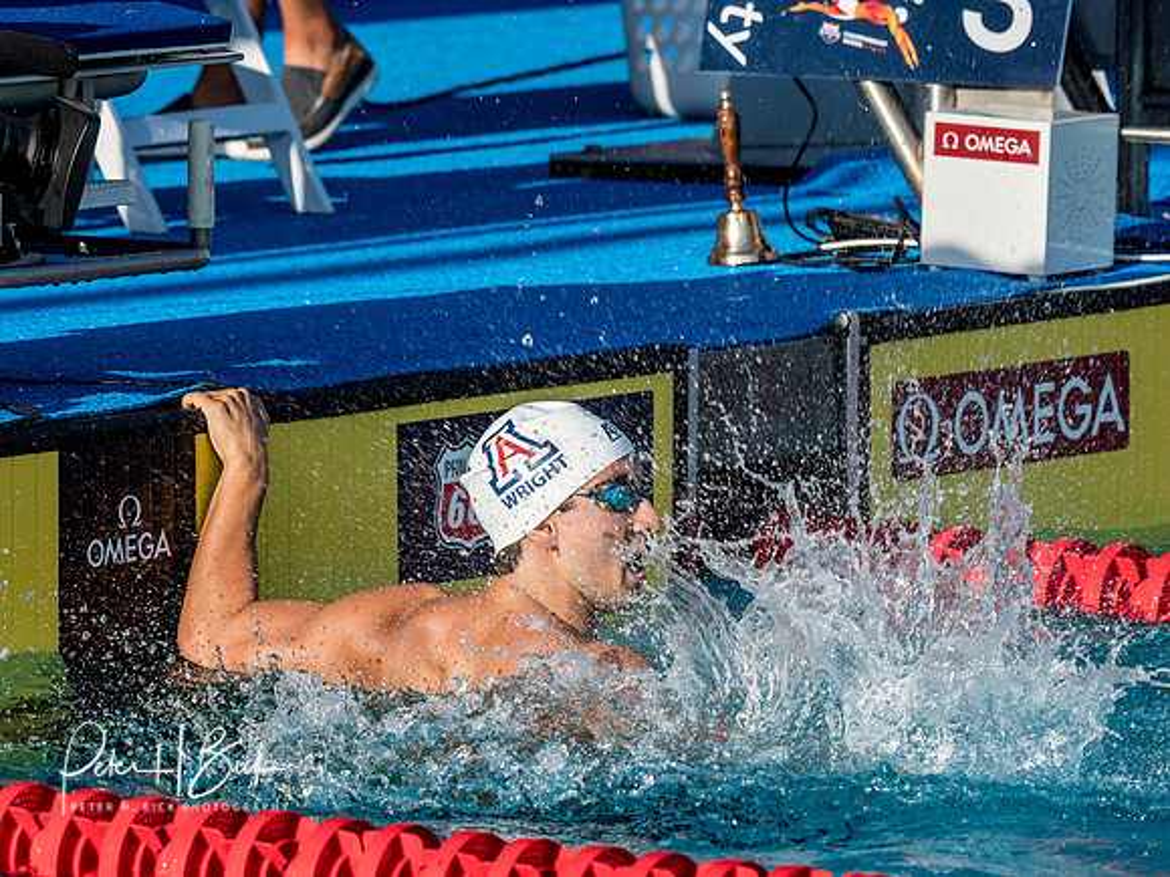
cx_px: 585
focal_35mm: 401
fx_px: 13554
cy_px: 438
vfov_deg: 3.7
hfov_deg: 4.9
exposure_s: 1/1250
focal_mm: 200
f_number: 6.3
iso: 640
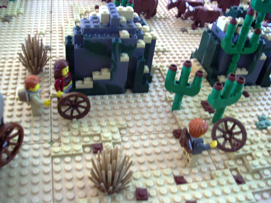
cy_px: 102
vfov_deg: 39.7
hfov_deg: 51.4
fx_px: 282
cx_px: 136
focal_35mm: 36
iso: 160
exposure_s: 1/8
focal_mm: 6
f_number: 2.7
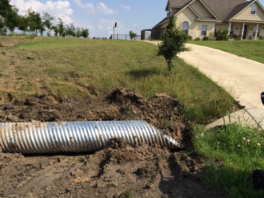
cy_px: 99
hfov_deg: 61.7
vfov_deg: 48.2
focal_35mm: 29
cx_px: 132
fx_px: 221
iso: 32
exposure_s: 1/2740
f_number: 2.2
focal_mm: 4.15
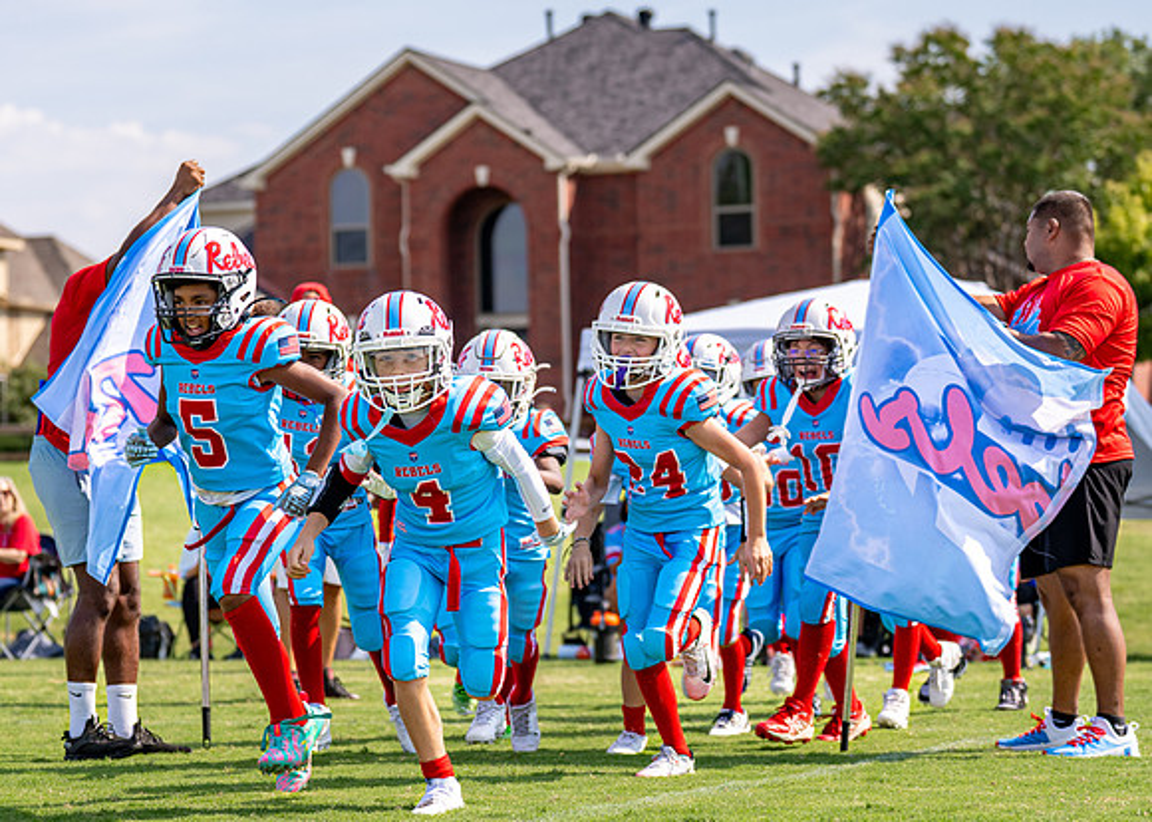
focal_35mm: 119
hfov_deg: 16.8
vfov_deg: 12.0
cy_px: 487
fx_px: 3897
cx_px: 559
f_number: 2.8
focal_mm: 79
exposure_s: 1/2000
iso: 160
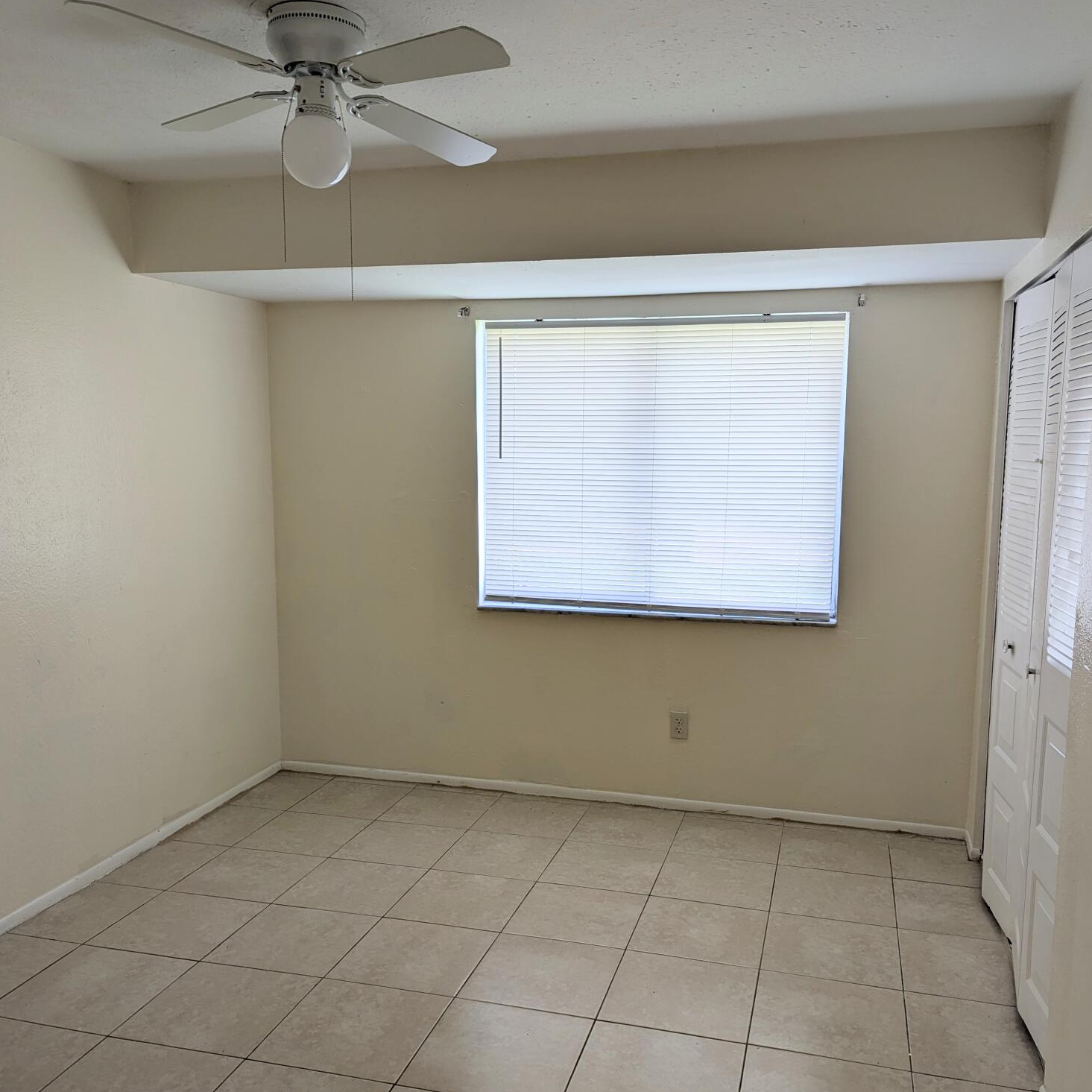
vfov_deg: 55.6
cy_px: 569
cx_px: 556
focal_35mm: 29
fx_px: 1035
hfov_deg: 55.6
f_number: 1.85
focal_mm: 6.81
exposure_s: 1/173
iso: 40
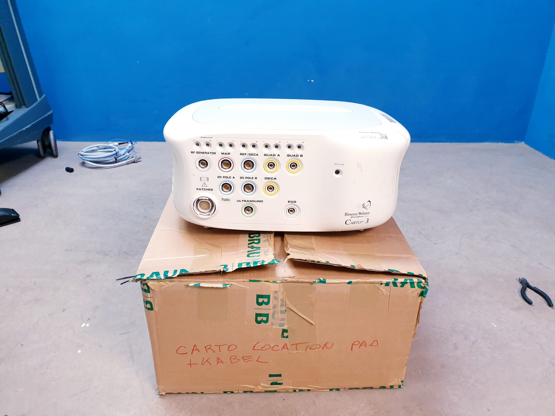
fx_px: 417
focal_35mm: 26
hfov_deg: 67.3
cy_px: 208
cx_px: 278
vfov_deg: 53.1
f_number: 2.4
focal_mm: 4.3
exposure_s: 1/50
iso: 250
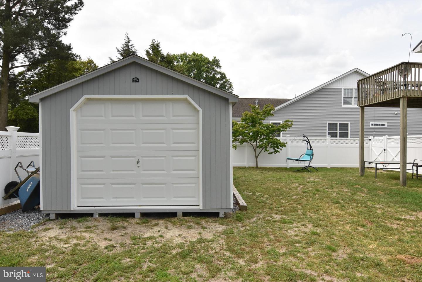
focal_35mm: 26
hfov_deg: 70.4
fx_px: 299
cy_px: 141
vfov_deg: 50.5
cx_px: 211
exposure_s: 1/640
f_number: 13
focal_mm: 17
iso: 800
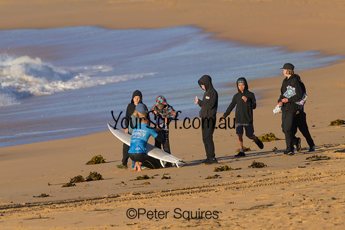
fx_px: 9585
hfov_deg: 2.1
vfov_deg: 1.4
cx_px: 172
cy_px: 115
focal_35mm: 1000
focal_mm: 1000
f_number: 11
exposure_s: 1/1600
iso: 1250
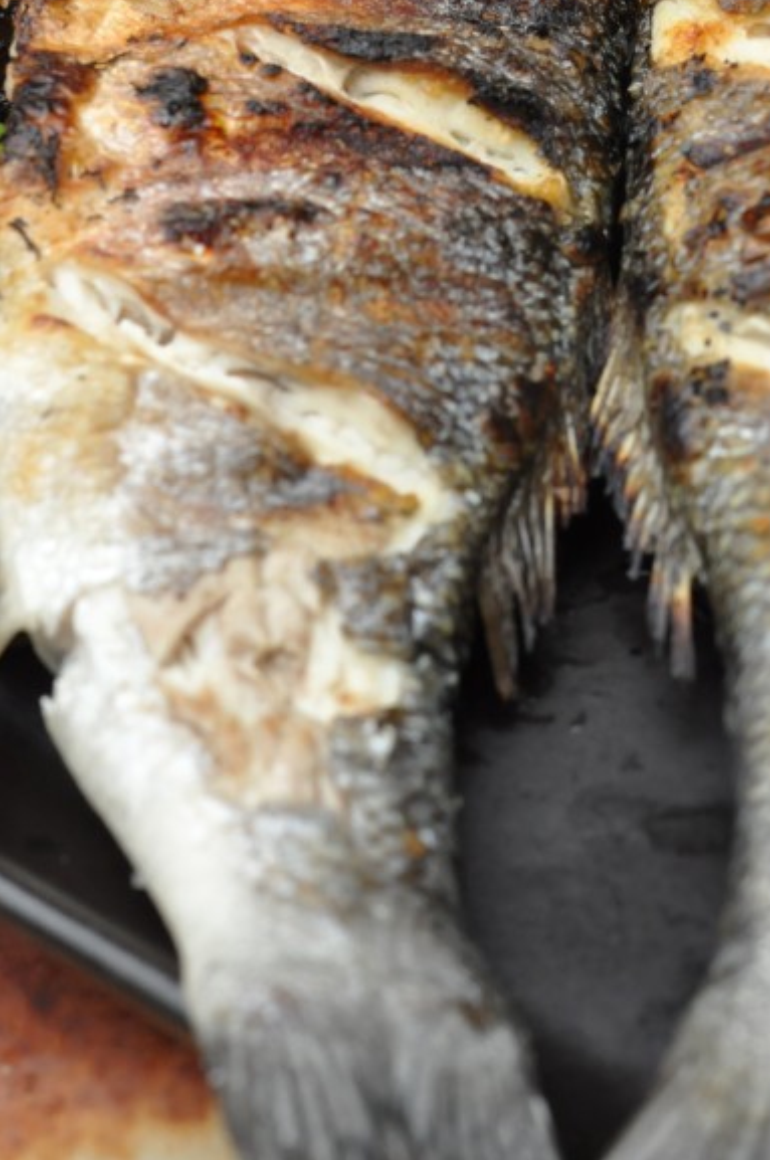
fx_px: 4280
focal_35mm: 133
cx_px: 682
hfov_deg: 10.2
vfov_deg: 15.3
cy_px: 133
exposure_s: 1/200
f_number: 7.1
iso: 800
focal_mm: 50
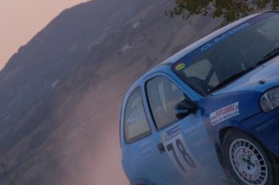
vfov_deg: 6.4
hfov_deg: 9.6
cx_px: 276
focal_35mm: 213
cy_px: 120
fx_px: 1649
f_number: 5
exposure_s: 1/800
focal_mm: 52
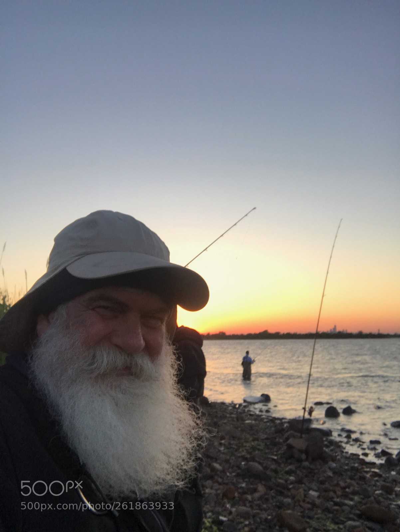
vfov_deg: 56.8
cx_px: 200
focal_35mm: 32
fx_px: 493
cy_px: 266
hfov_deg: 44.2
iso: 25
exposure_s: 1/165
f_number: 2.2
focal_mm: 2.87
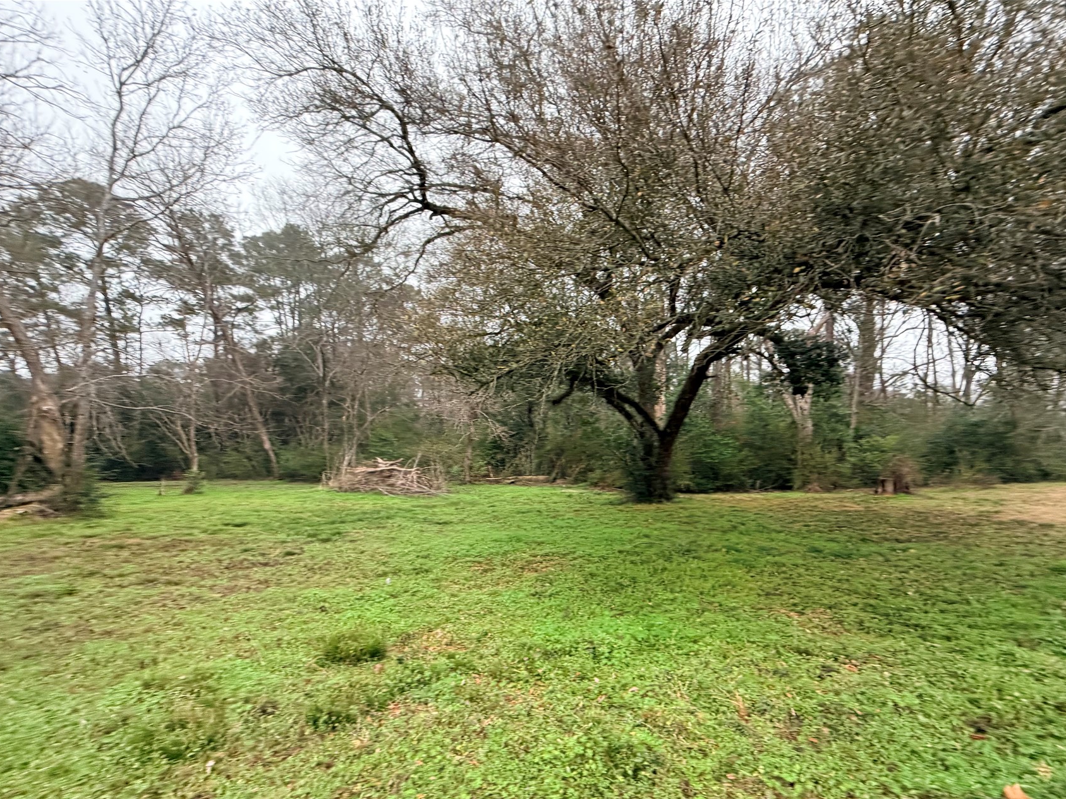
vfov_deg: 73.8
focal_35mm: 17
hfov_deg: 91.0
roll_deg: +1.3
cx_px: 560
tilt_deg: -5.4
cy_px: 484
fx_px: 523
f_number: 2.2
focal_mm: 2.22
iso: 80
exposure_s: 1/121
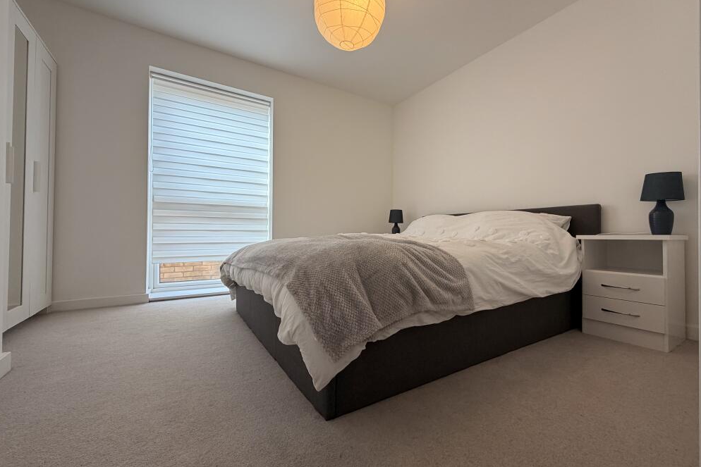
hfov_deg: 100.4
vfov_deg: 77.3
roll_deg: -0.2
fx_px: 292
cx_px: 356
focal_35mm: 15
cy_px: 232
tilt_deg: +0.3
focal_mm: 2.22
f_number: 2.2
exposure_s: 1/121
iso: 100
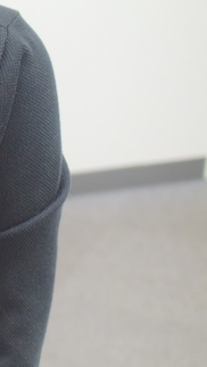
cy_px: 247
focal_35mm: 127
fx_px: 1238
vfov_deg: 16.8
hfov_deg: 9.1
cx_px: -171
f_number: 1.8
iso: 400
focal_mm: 18.5
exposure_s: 1/125
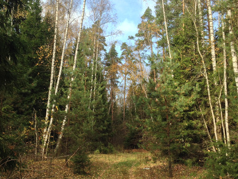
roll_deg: -1.5
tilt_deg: +8.8
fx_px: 330
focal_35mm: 48
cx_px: 97
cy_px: 95
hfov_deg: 39.5
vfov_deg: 30.3
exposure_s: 1/341
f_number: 2.4
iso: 50
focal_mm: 4.12
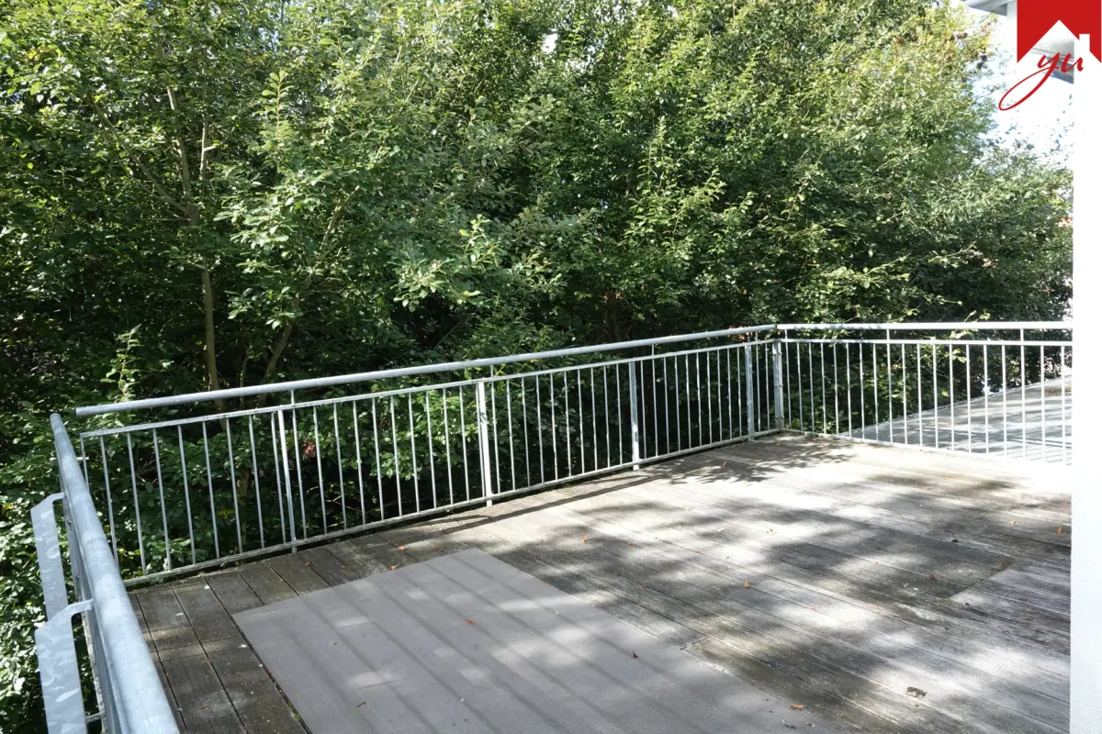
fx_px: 735
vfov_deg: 53.1
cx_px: 551
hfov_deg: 73.7
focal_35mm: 24
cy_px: 367
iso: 400
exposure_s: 1/125
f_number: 8
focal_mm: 8.82
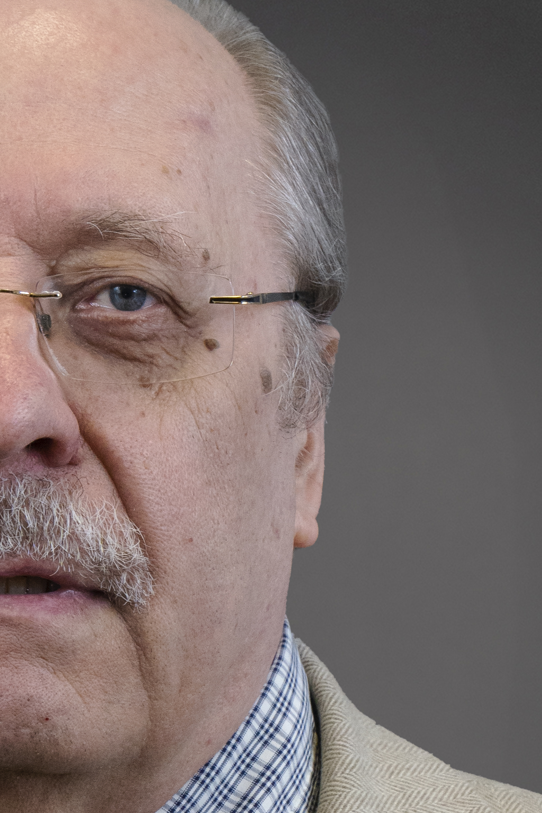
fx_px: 5398
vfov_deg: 8.6
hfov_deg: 5.7
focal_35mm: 239
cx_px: 99
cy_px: 742
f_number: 5
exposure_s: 1/160
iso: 640
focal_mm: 48
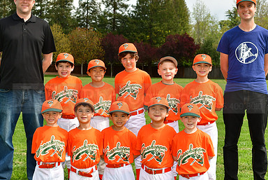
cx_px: 130
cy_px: 93
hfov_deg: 23.6
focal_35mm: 86
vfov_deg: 15.9
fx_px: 641
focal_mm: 38
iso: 200
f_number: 5
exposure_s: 1/500
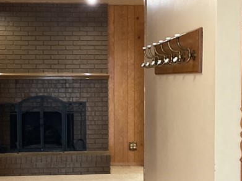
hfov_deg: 25.6
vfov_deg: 19.4
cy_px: 110
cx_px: 104
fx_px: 531
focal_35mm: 76
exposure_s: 1/60
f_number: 1.8
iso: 250
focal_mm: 3
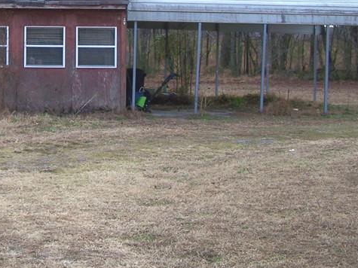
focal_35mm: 82
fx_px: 848
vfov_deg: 17.7
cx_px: 56
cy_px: 29
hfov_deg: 23.4
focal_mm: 6.3
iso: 64
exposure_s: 1/400
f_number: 2.8
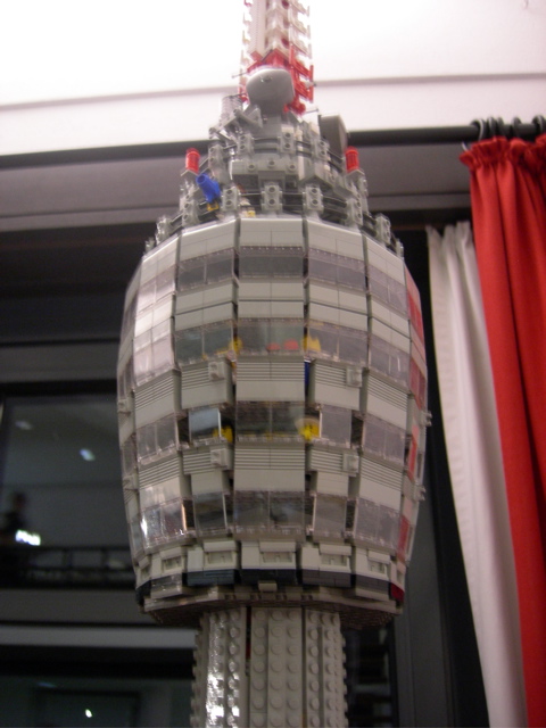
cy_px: 364
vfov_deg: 51.4
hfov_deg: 39.7
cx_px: 273
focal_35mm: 36
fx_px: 757
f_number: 2.7
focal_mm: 7.5
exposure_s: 1/3.1
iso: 200
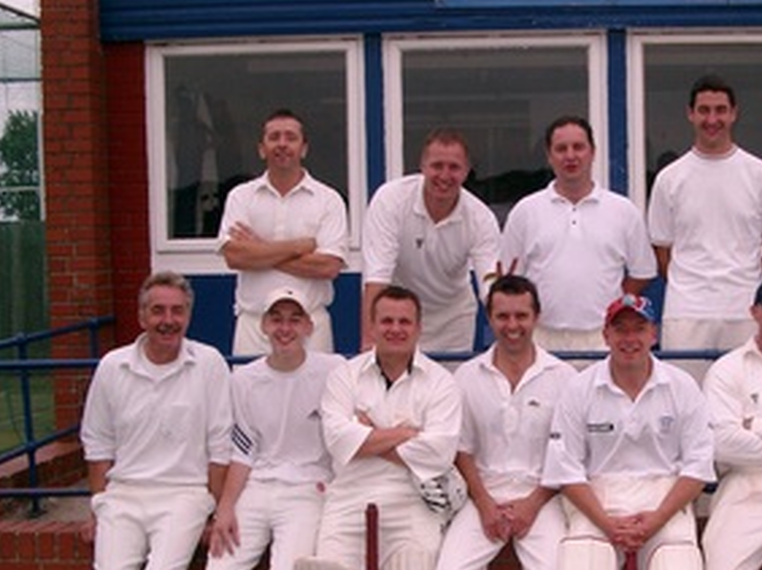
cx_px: 554
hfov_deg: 30.3
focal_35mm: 63
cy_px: 392
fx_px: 1386
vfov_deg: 23.1
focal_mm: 7.6
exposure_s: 1/320
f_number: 5
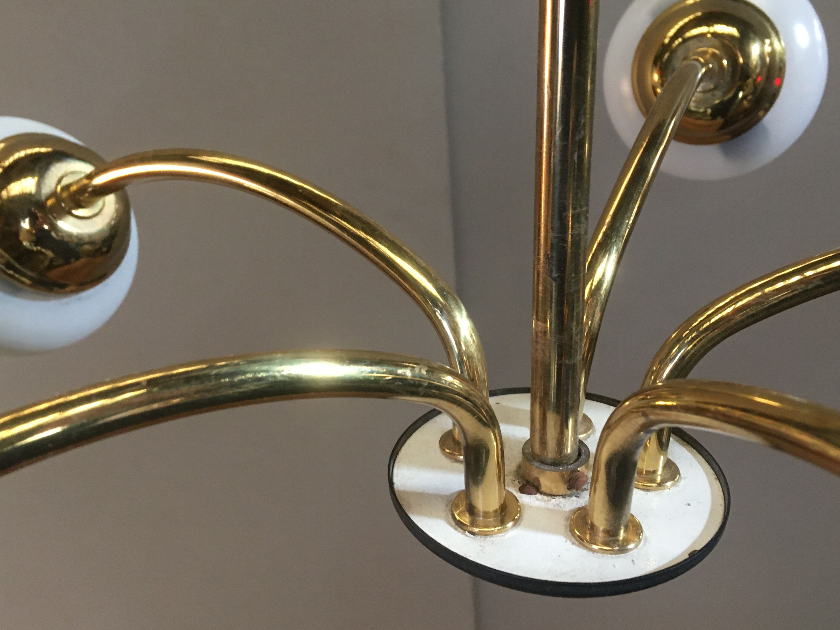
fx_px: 922
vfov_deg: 37.7
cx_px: 429
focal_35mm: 38
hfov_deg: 49.0
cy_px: 315
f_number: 2.2
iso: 160
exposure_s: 1/33
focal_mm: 4.15
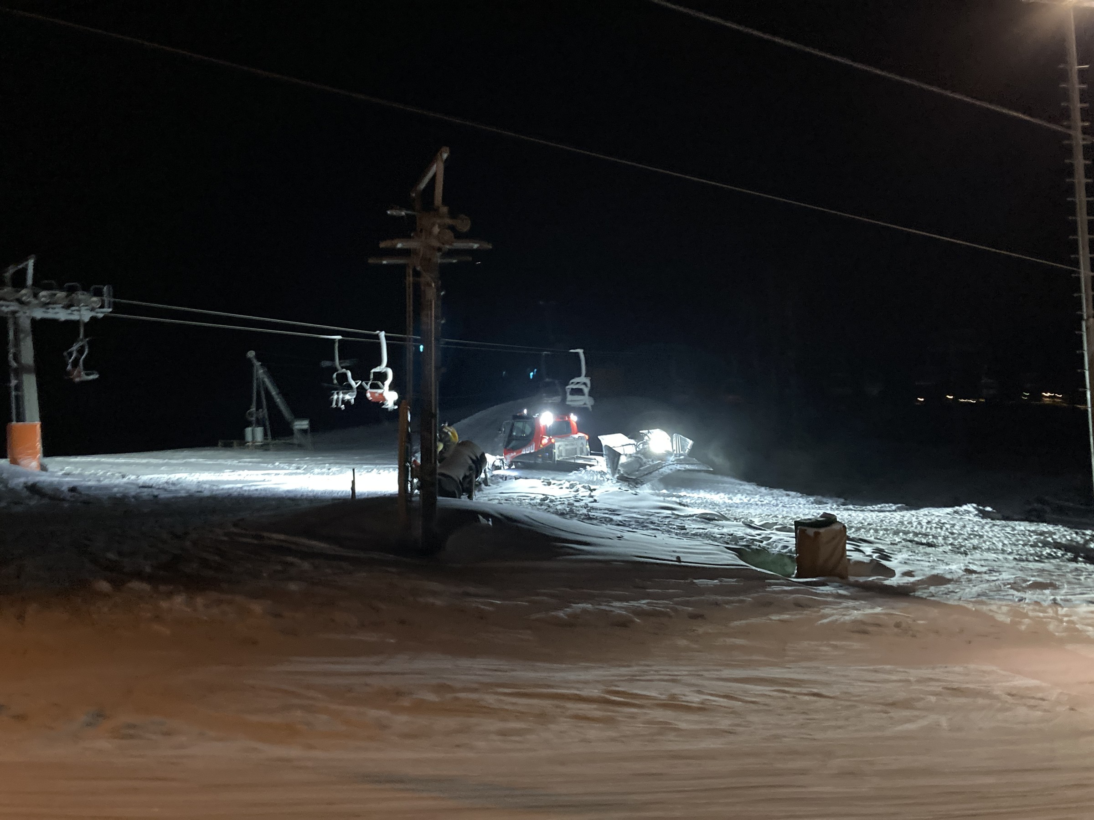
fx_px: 885
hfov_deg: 63.4
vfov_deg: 49.7
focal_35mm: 28
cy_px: 410
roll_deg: +4.0
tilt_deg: -1.3
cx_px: 547
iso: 640
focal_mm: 3.99
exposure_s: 1/17
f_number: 1.8
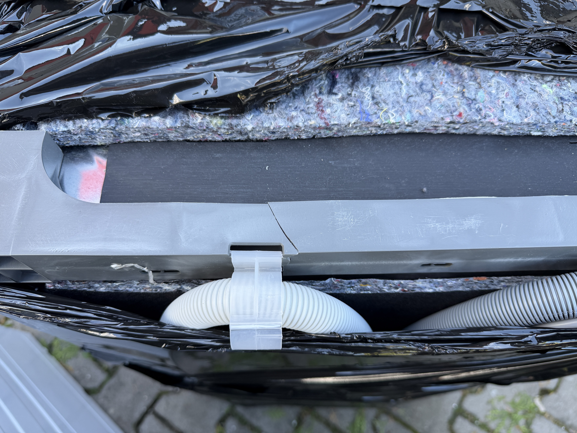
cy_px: 216
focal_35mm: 24
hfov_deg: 71.6
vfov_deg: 56.8
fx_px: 400
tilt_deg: -61.5
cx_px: 288
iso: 80
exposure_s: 1/161
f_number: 1.78
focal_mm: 6.76
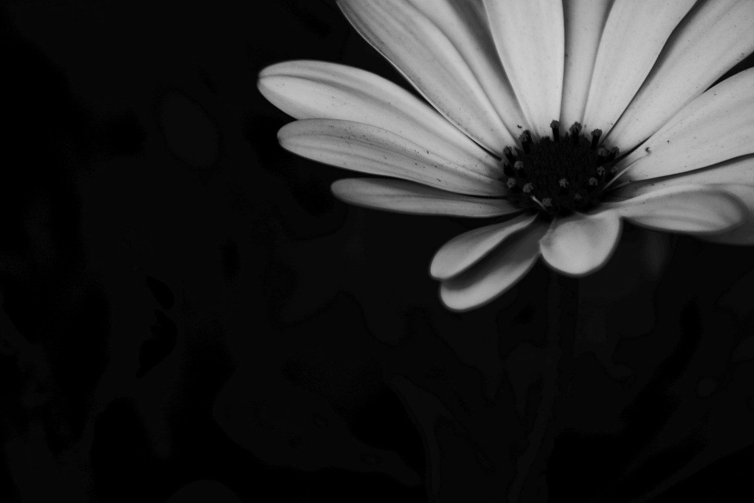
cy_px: 168
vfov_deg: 3.2
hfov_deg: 4.9
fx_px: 8880
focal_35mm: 424
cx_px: 433
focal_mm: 200
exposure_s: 1/250
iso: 100
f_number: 5.6
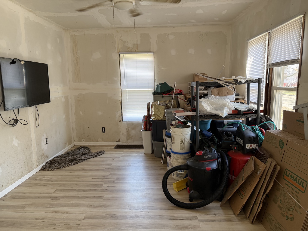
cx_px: 154
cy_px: 116
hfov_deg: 71.6
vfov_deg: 56.8
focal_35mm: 24
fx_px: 214
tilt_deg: -9.9
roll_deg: +1.3
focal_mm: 6.76
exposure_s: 1/150
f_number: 1.78
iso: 160
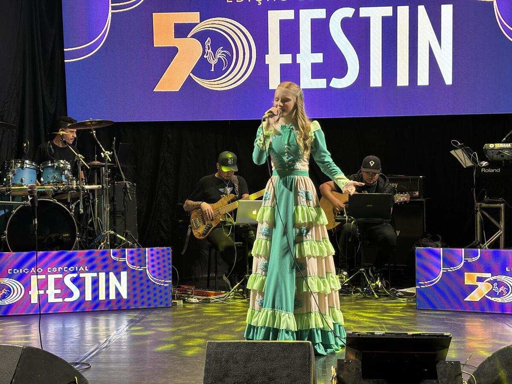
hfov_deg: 36.8
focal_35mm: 52
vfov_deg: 28.0
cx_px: 256
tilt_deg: -0.9
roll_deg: +1.3
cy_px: 192
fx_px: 769
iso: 160
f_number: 1.6
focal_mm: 5.96
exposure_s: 1/49
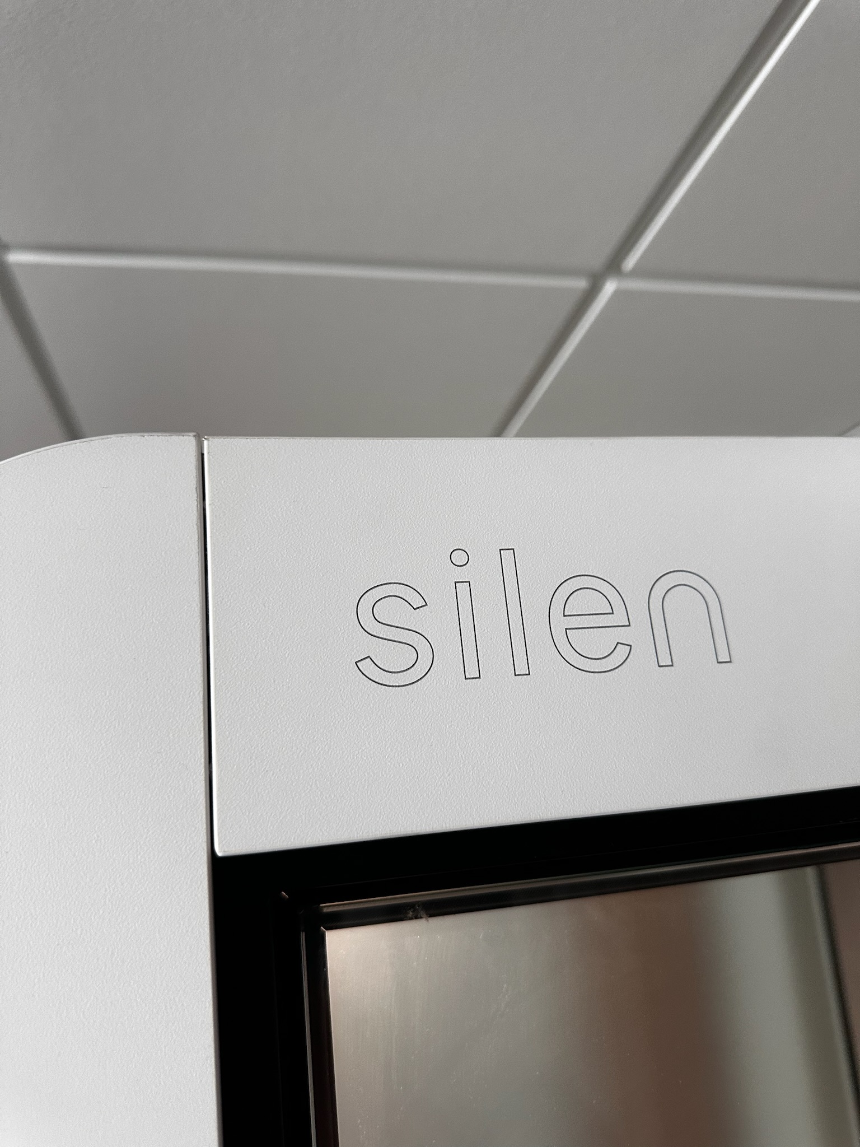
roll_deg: +0.6
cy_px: 574
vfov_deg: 71.6
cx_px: 430
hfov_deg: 56.8
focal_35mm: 24
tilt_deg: +16.7
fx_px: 795
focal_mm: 6.86
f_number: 1.78
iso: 200
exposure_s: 1/50
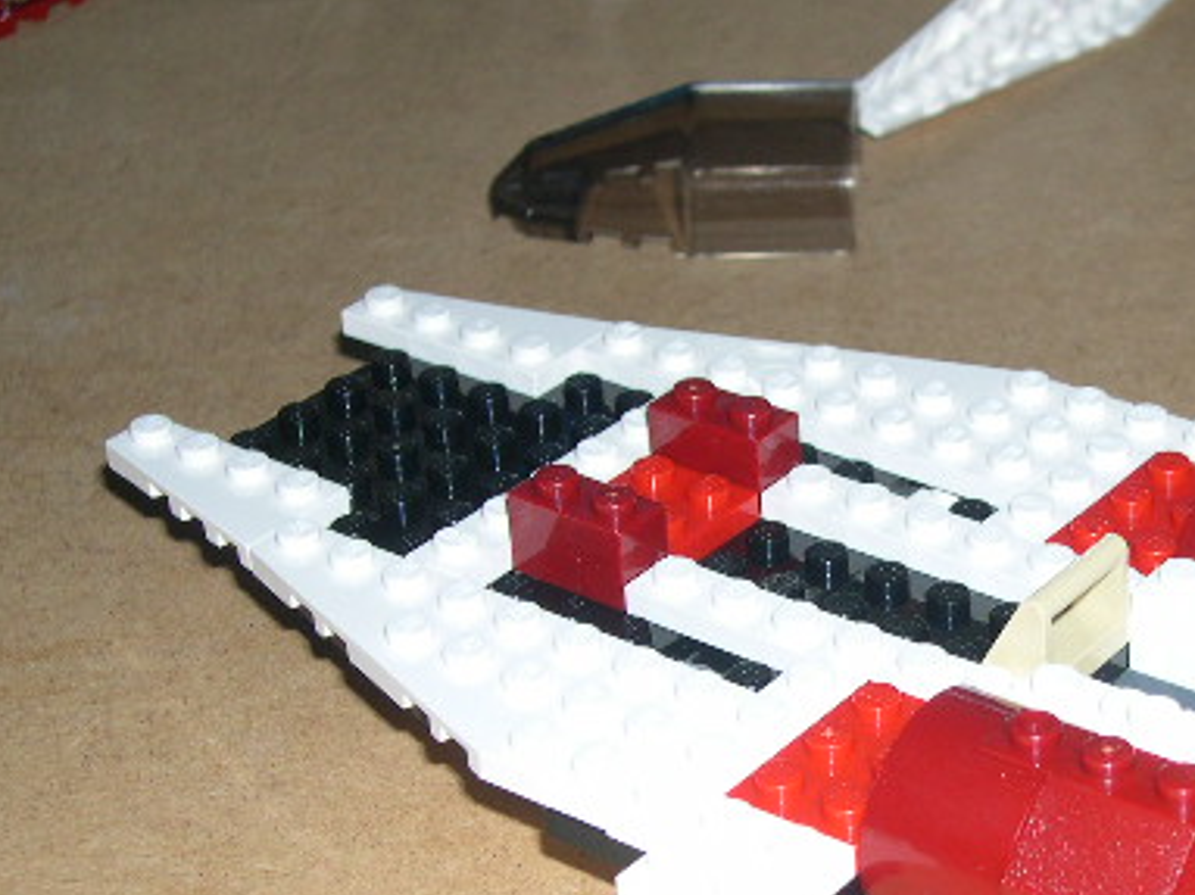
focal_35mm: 87
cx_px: 924
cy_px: 670
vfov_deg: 16.9
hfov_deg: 22.3
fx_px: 3002
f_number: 3.2
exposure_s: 1/60
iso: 100
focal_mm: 11.1
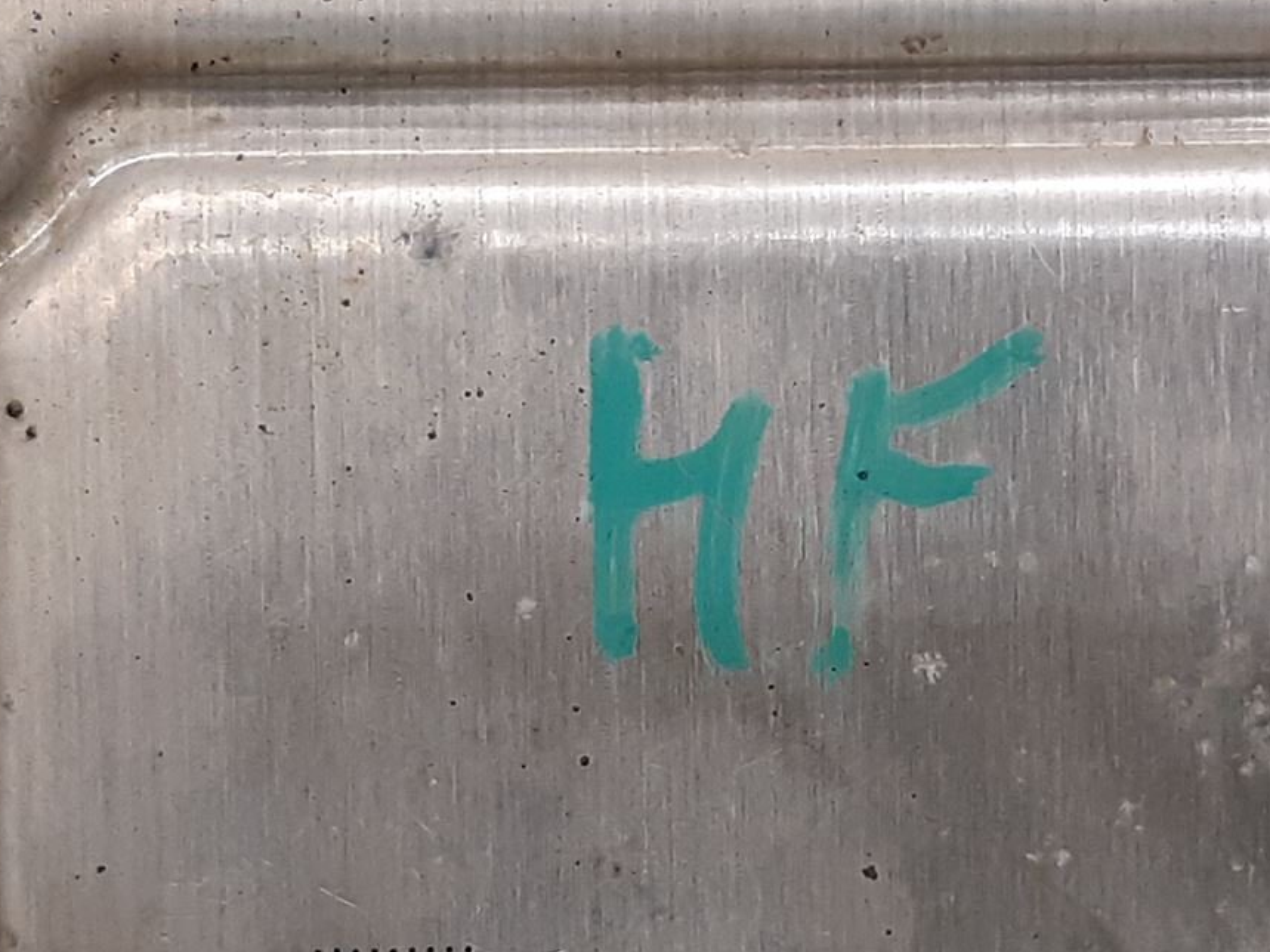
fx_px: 2274
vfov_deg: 23.5
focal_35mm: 62
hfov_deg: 31.2
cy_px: 671
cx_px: 687
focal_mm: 3.93
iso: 200
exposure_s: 1/50
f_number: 1.7
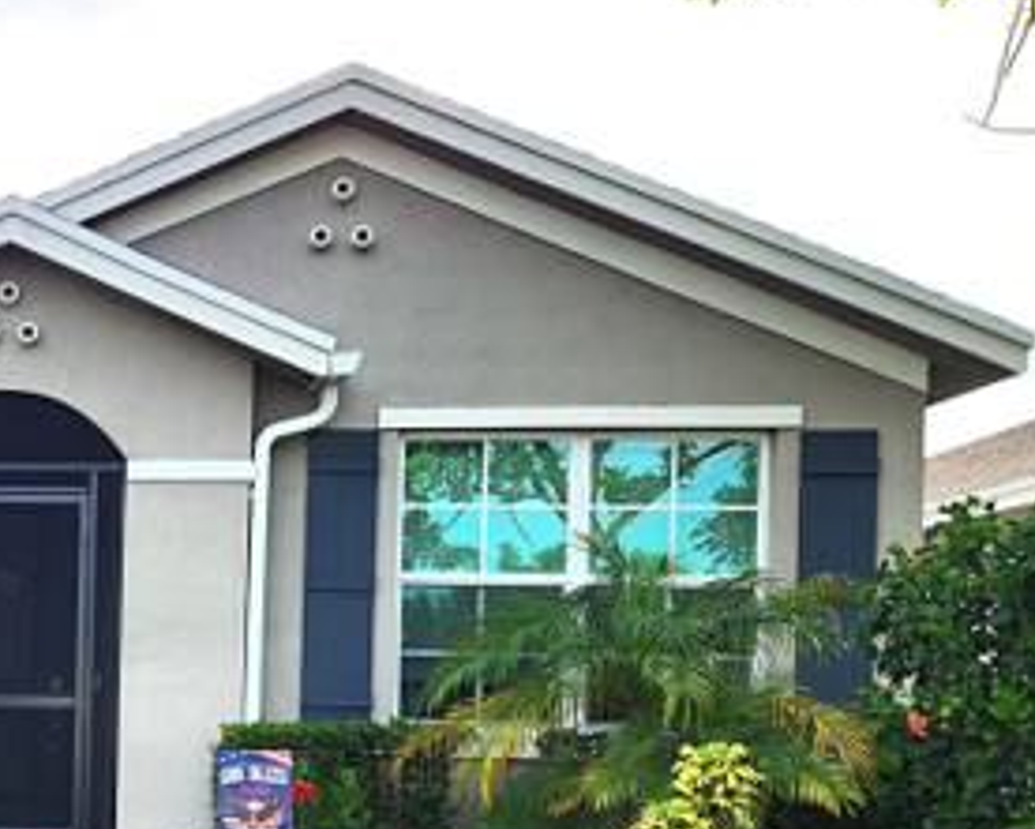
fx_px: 1593
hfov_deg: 31.4
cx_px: -142
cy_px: 756
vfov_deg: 28.0
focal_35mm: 52
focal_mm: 5.4
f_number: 1.8
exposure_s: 1/1160
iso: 20
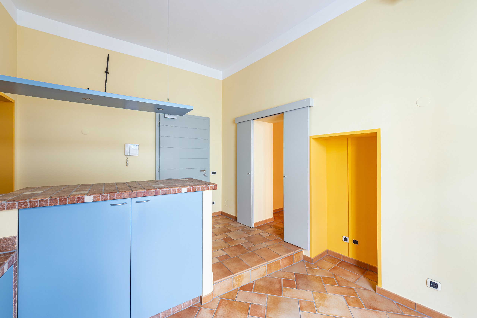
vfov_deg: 81.3
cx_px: 238
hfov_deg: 104.2
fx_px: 186
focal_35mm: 14
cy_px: 159
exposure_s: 1/2.5
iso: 100
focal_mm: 14
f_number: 9
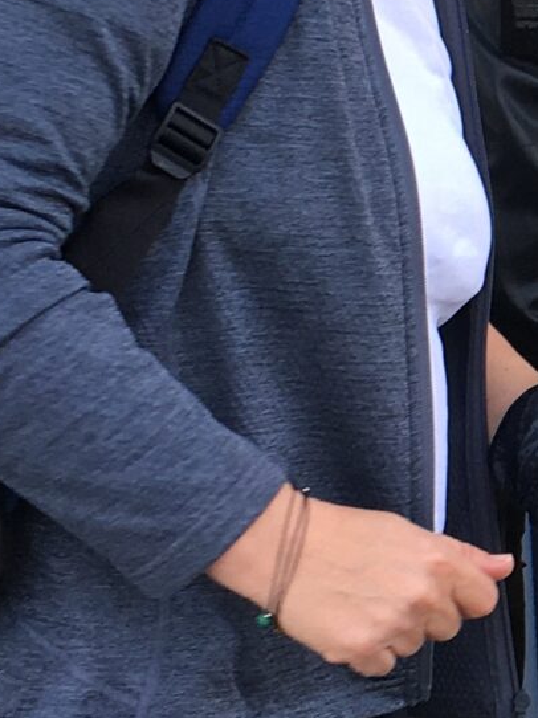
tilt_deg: -10.9
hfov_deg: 10.0
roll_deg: -1.0
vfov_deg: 14.4
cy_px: 298
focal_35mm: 137
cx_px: 1084
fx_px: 2841
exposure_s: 1/127
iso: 25
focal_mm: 4.15
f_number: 2.2
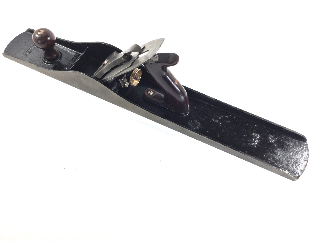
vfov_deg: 45.4
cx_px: 160
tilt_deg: -60.0
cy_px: 120
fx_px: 287
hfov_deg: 58.4
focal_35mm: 31
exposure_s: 1/100
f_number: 2.4
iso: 40
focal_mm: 3.3
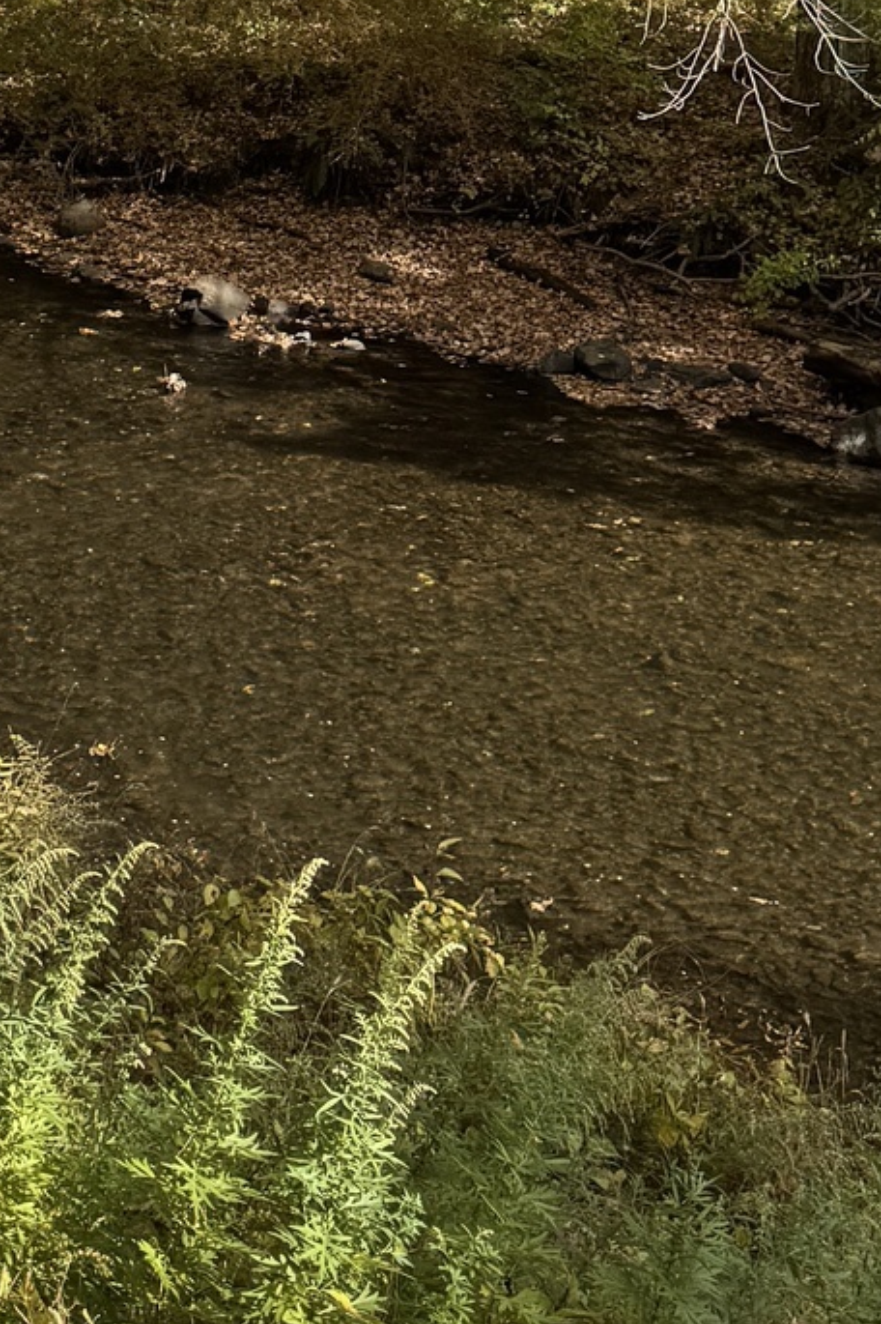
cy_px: -184
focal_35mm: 84
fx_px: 3086
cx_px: -151
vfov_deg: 22.6
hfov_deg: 15.7
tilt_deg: -6.2
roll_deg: +0.6
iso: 80
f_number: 1.78
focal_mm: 6.76
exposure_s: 1/1285
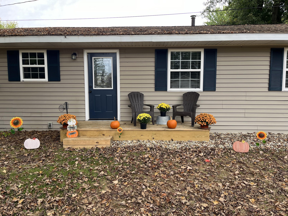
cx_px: 144
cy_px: 108
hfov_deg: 67.3
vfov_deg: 53.1
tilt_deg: -6.6
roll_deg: +0.8
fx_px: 216
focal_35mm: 26
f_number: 1.6
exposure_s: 1/345
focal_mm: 5.1
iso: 50
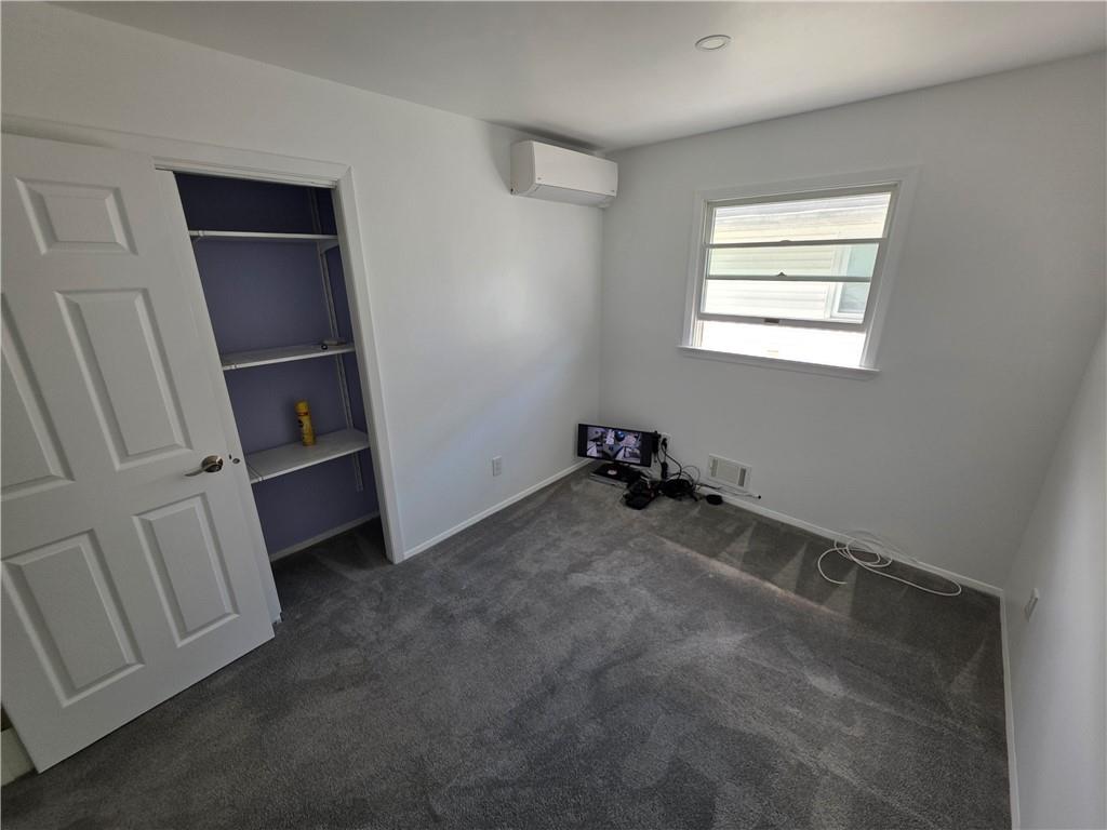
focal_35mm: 13
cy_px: 415
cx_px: 554
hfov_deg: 106.2
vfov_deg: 89.9
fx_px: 416
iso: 64
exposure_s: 1/120
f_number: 1.9
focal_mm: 2.2
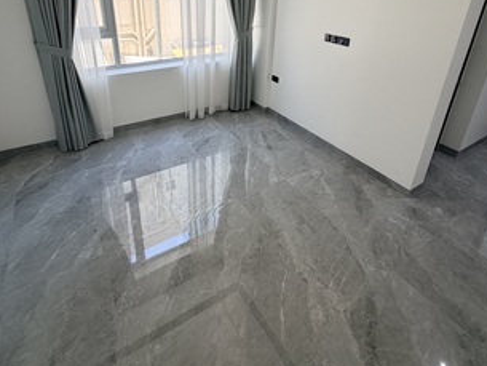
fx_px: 296
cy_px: 98
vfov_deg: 60.5
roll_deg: -1.0
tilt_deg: -20.8
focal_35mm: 21
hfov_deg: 78.9
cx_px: 236
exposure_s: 1/121
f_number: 2.2
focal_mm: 2.22
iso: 80
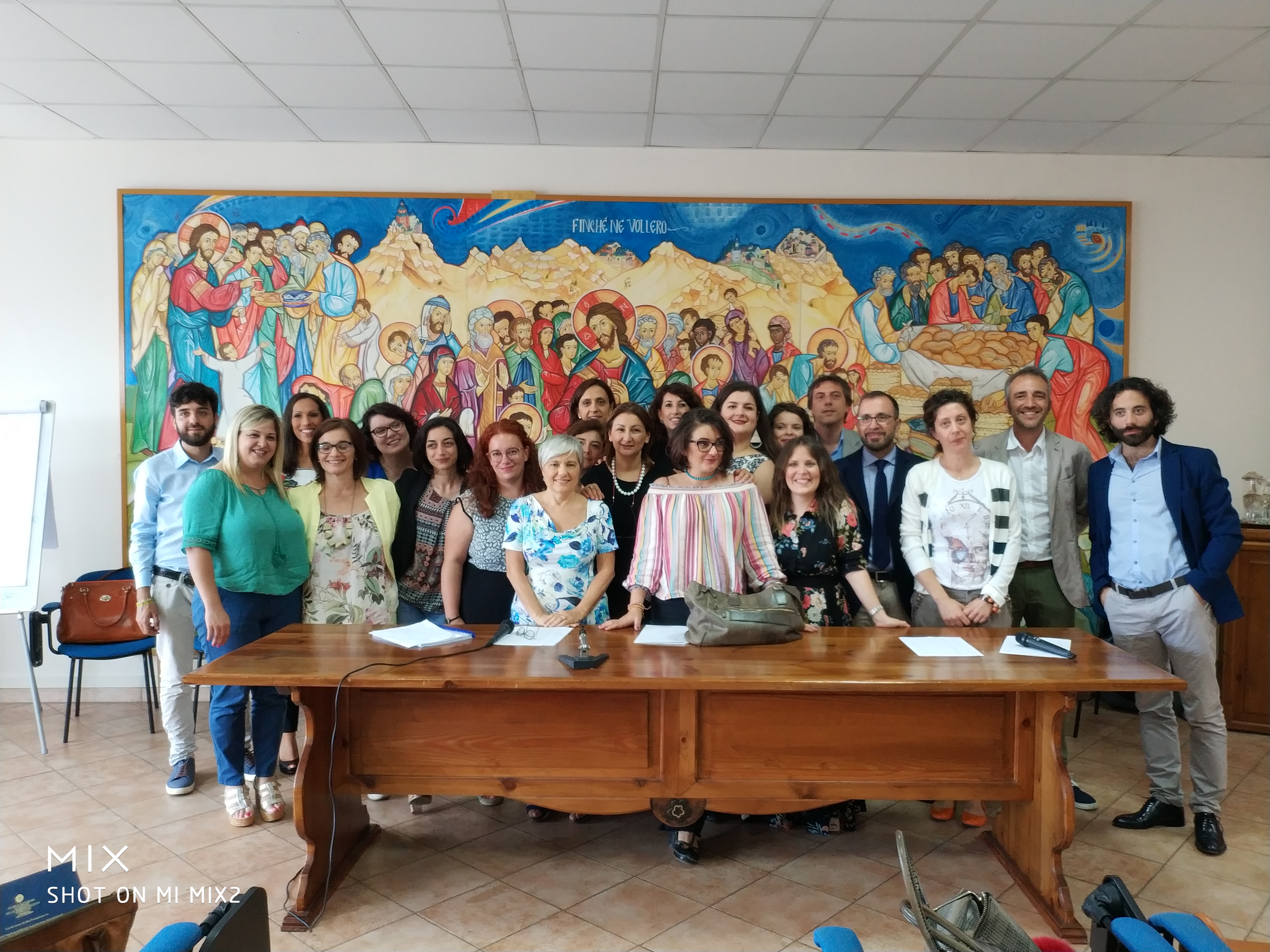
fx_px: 1174
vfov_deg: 44.2
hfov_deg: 56.8
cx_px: 635
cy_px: 476
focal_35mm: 32
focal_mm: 4.5
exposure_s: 1/25
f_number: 2
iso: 340
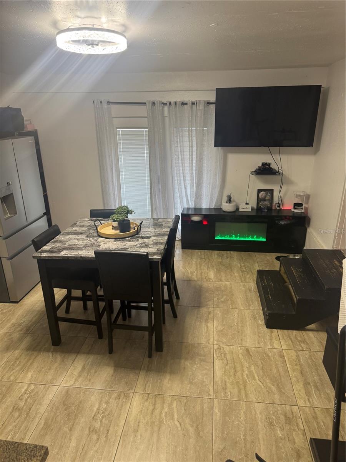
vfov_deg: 71.6
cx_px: 173
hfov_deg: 56.8
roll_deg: +1.1
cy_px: 231
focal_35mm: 24
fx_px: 320
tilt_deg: -17.4
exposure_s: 1/60
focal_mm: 6.76
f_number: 1.78
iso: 200
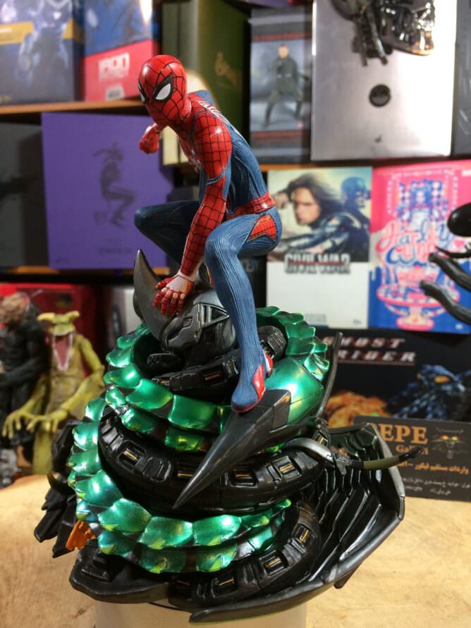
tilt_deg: -9.8
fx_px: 526
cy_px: 314
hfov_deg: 48.2
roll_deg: +0.9
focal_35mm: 29
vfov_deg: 61.7
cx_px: 236
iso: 80
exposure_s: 1/33
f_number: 2.2
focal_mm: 4.15
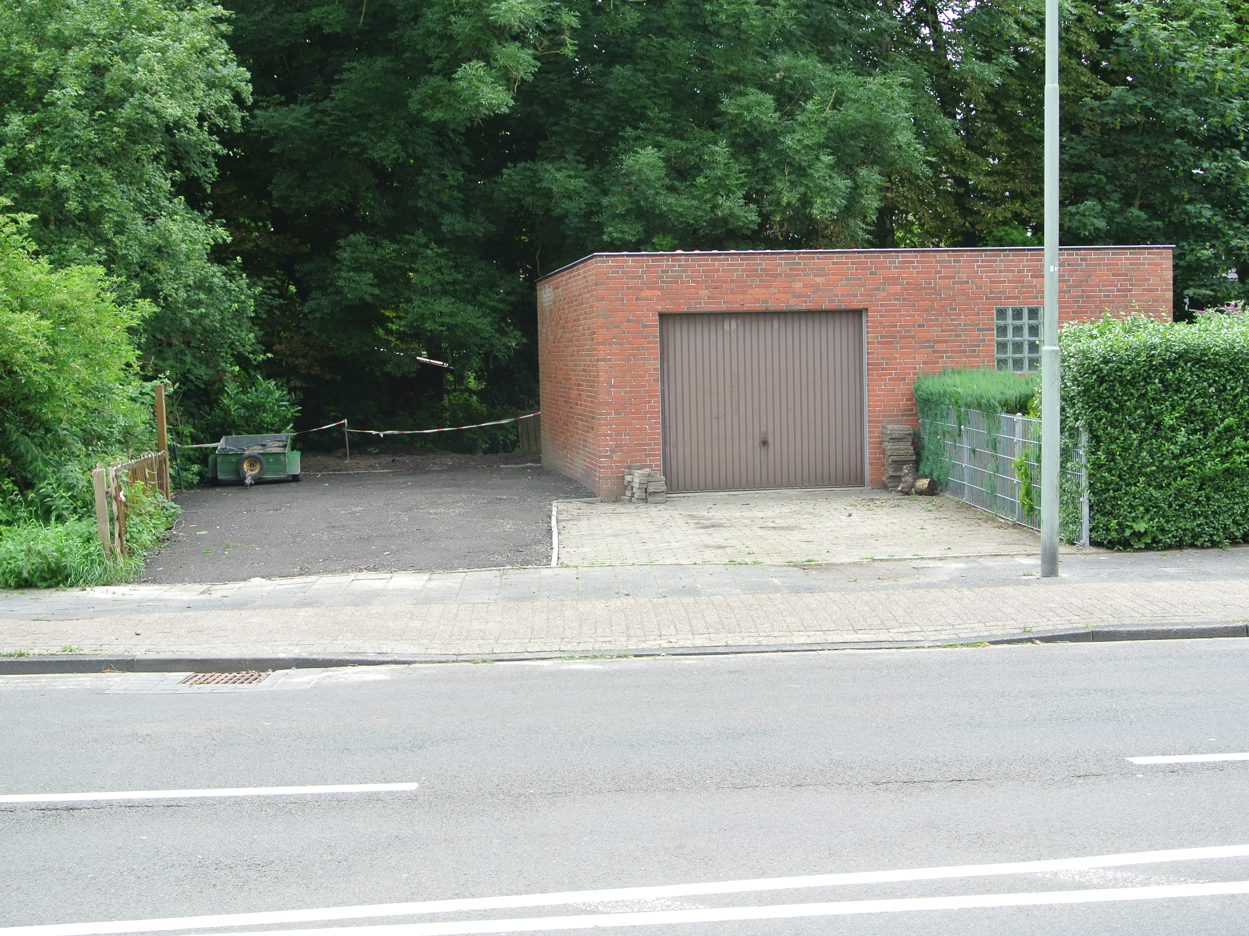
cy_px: 473
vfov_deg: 30.3
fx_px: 1732
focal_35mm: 48
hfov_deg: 39.7
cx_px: 641
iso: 100
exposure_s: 1/60
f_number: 4.2
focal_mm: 16.3
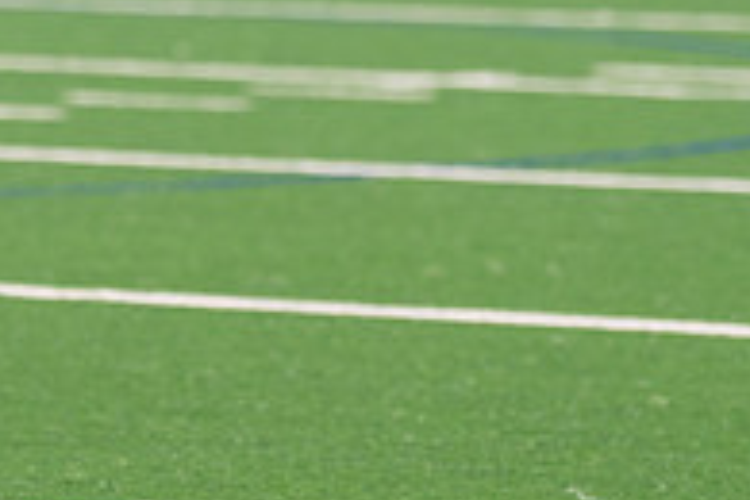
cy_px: -14
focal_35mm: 512
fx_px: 10666
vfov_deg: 2.7
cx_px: -324
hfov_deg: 4.0
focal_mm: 122
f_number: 2.8
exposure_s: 1/2000
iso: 100
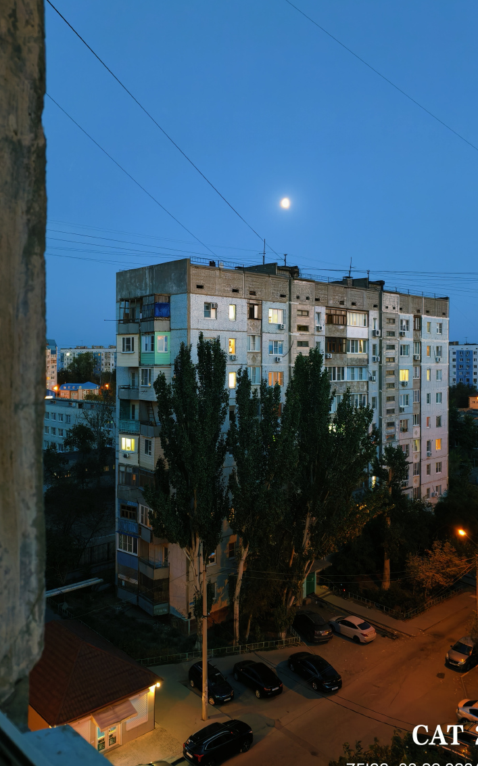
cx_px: 230
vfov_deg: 66.4
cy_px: 365
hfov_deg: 44.5
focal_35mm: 28
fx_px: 584
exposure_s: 1/25
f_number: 1.57
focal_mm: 6.54
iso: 1921
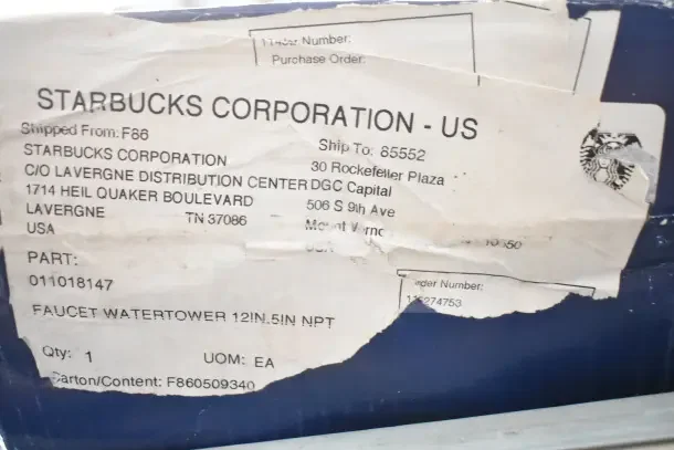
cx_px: 337
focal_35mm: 36
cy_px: 225
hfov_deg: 53.1
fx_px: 674
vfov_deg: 36.9
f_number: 3.8
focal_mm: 24
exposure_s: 1/40
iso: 3600
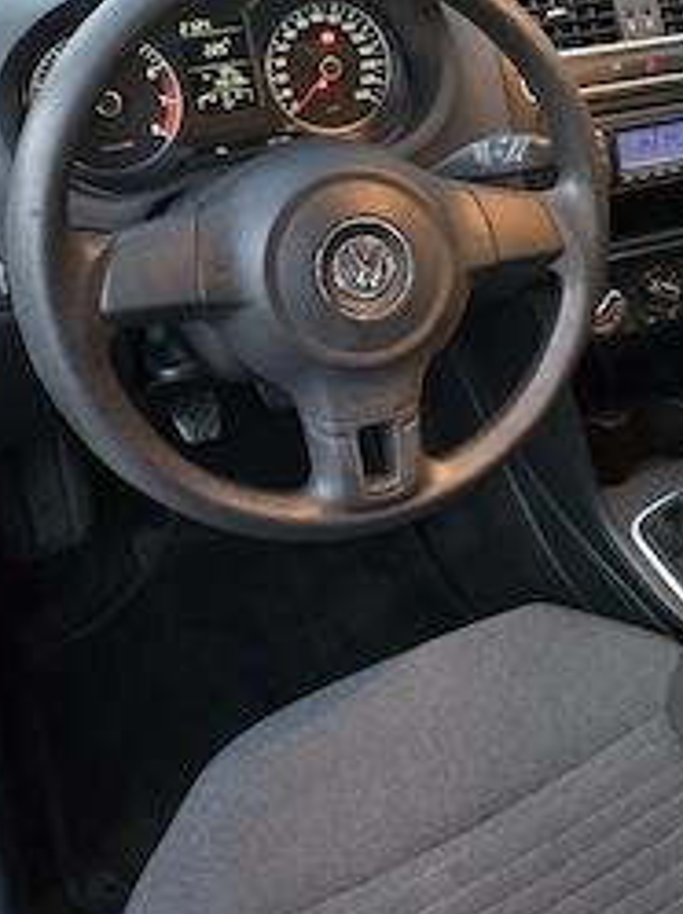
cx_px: 496
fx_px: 976
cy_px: 319
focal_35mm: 37
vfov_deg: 49.5
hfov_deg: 37.8
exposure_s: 1/33.4
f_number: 1.7
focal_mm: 6.3
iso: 1250
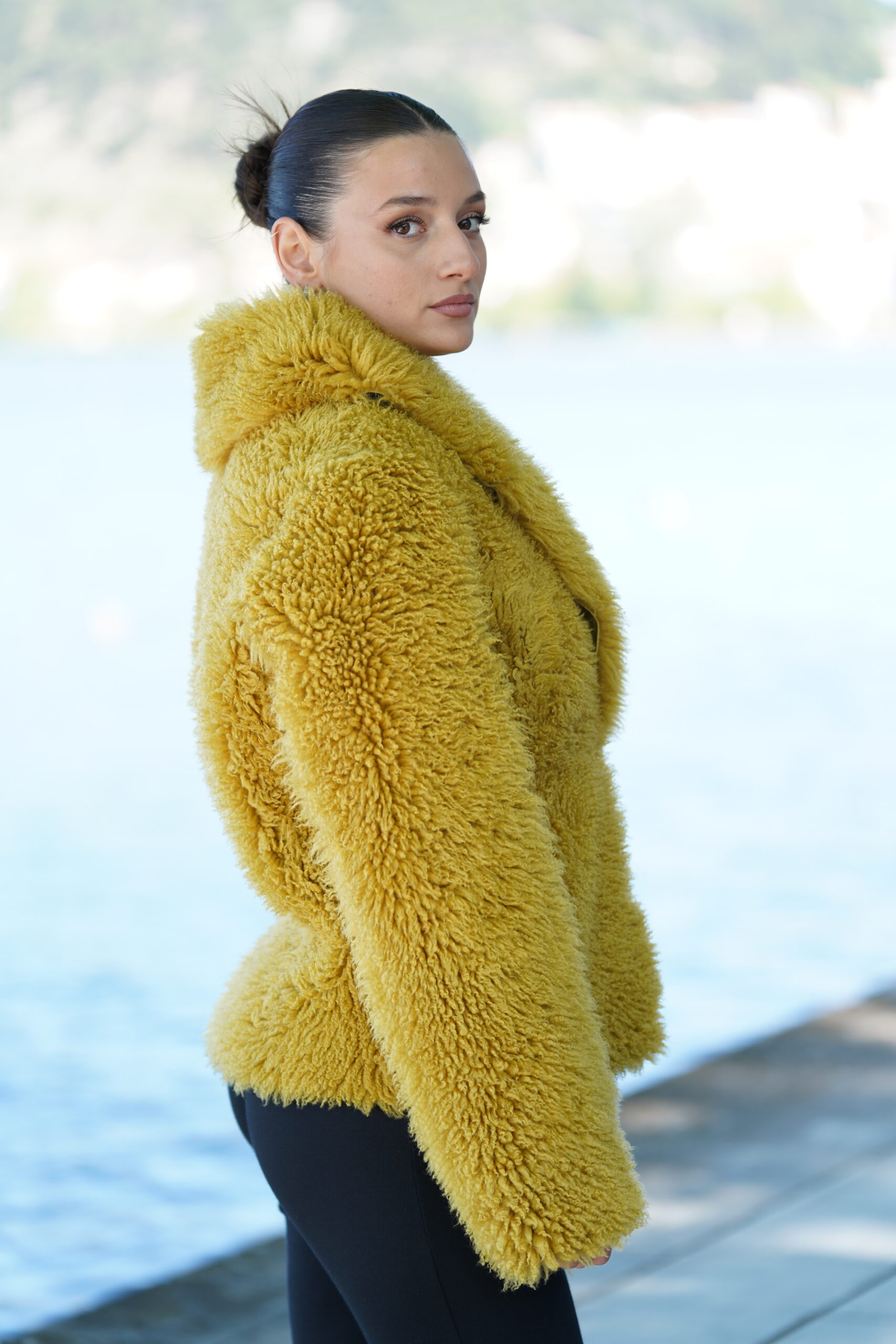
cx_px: 448
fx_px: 3882
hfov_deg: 13.2
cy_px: 672
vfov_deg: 19.6
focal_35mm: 104
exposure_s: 1/250
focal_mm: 104
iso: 160
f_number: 2.8
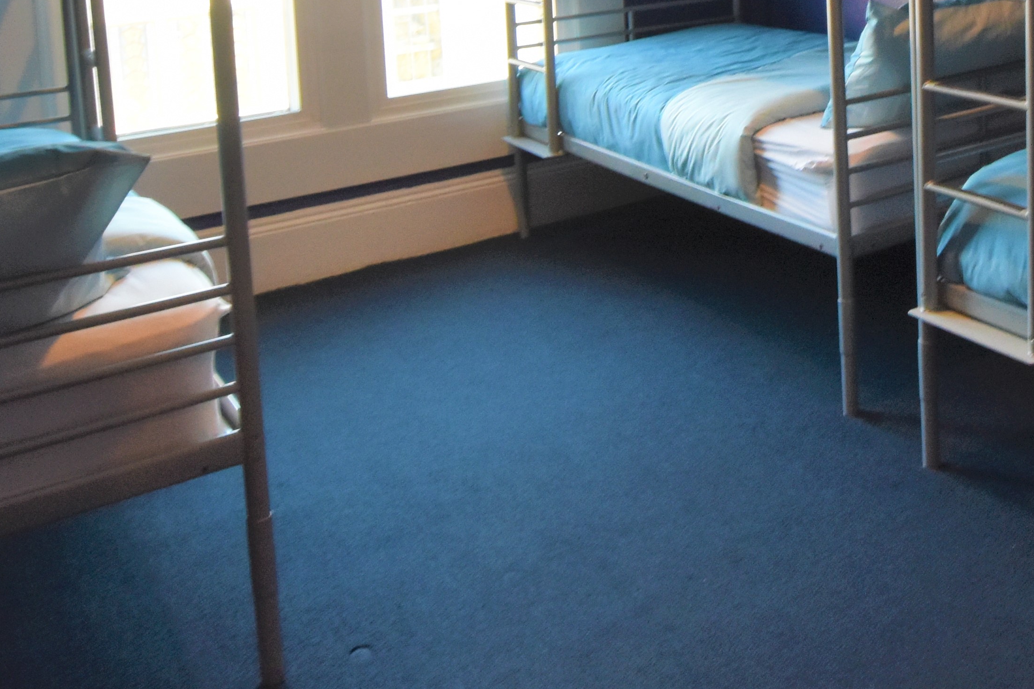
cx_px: 847
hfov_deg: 44.8
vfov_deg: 29.5
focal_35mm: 41
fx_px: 1177
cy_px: -67
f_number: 10
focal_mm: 10
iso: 800
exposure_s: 1/13
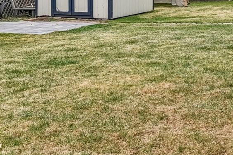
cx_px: 198
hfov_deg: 27.2
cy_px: -32
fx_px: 469
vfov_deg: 17.9
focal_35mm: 72
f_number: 5.6
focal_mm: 25.5
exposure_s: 1/1250
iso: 400
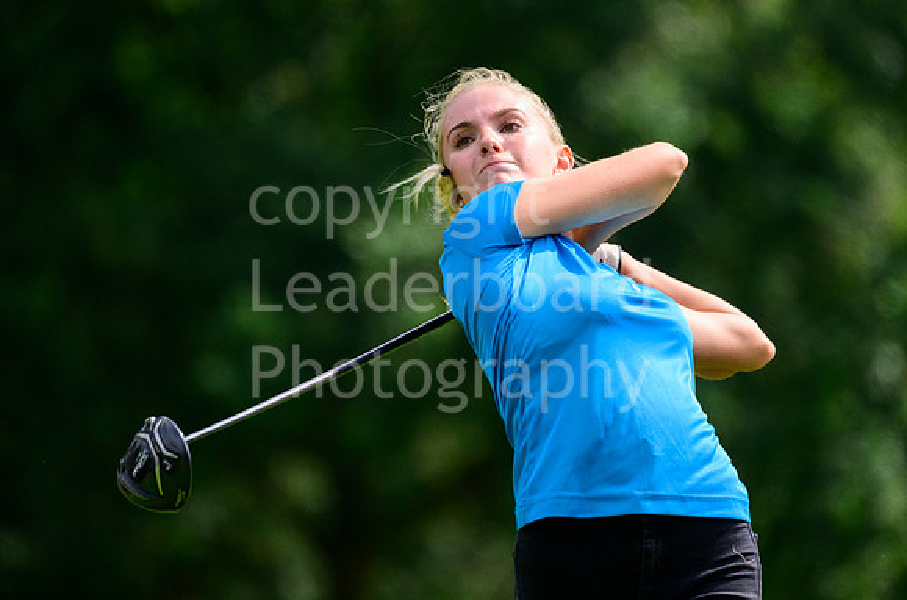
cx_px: 480
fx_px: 12057
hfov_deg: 4.3
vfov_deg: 2.9
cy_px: 238
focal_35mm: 480
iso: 1000
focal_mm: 400
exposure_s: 1/3200
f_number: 5.6
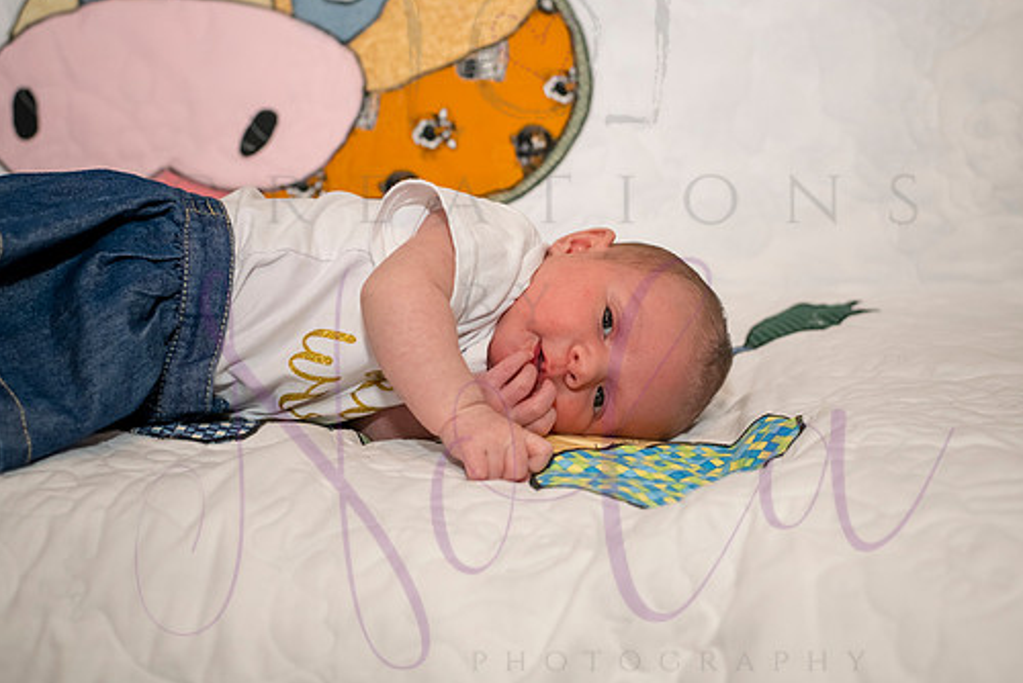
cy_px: 300
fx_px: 1649
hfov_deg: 34.5
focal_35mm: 58
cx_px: 544
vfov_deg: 23.4
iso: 800
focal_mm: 50
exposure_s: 1/160
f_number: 4
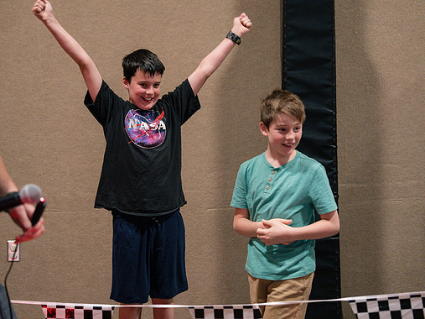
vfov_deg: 19.1
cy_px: 160
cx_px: 195
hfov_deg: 25.3
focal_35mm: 77
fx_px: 945
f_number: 2.8
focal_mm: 70
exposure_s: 1/320
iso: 2500
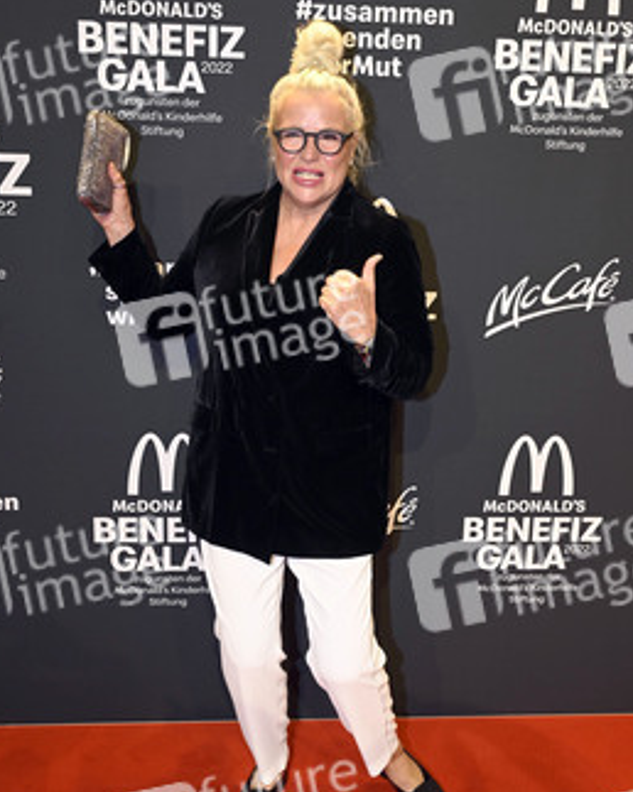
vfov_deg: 49.5
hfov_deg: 40.5
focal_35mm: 37
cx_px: 312
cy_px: 451
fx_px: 857
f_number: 6.3
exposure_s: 1/60
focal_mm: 31.5
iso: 500
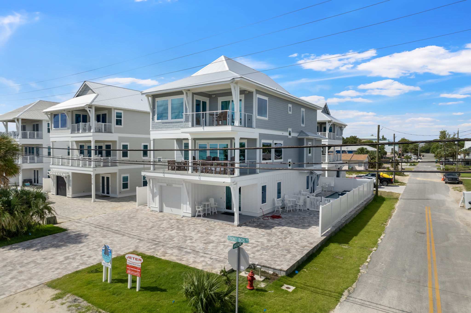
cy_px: 156
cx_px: 236
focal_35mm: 22
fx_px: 288
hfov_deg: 78.6
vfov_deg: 57.2
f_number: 2.8
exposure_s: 1/2500
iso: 100
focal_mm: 8.4
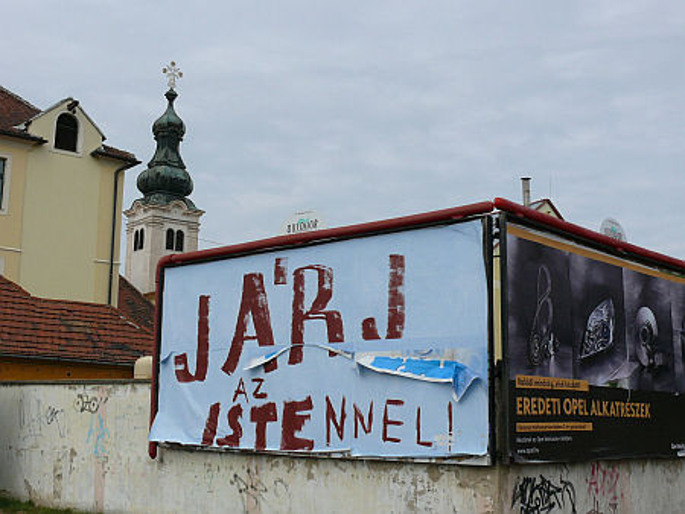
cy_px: 257
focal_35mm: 46
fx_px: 911
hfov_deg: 41.2
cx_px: 342
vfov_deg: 31.5
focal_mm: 8.7
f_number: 6.3
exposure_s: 1/500
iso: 100
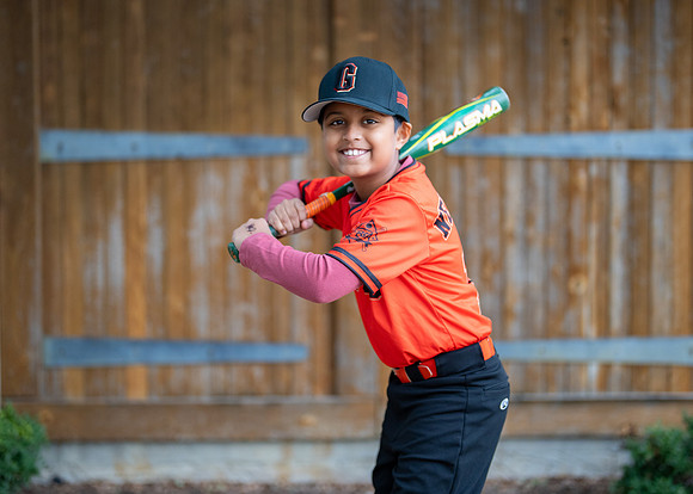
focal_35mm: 62
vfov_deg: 23.1
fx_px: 1212
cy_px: 225
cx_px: 348
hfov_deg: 31.9
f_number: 1.2
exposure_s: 1/640
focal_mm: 50
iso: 500
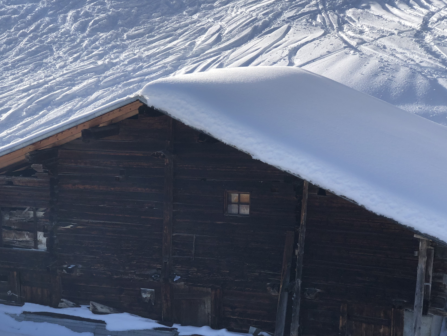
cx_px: 204
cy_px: 204
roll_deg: +0.9
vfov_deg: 22.9
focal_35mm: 64
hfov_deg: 30.2
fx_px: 826
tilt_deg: -9.4
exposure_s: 1/952
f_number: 2.4
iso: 16
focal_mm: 6
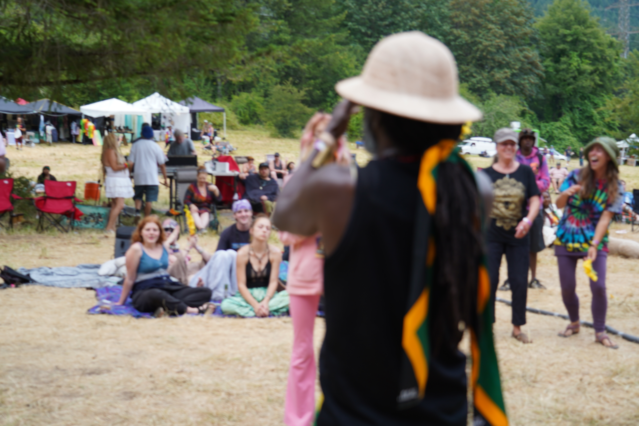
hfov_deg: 41.9
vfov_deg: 28.6
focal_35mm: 47
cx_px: 320
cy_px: 213
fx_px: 834
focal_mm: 47
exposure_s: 1/160
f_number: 4
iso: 200
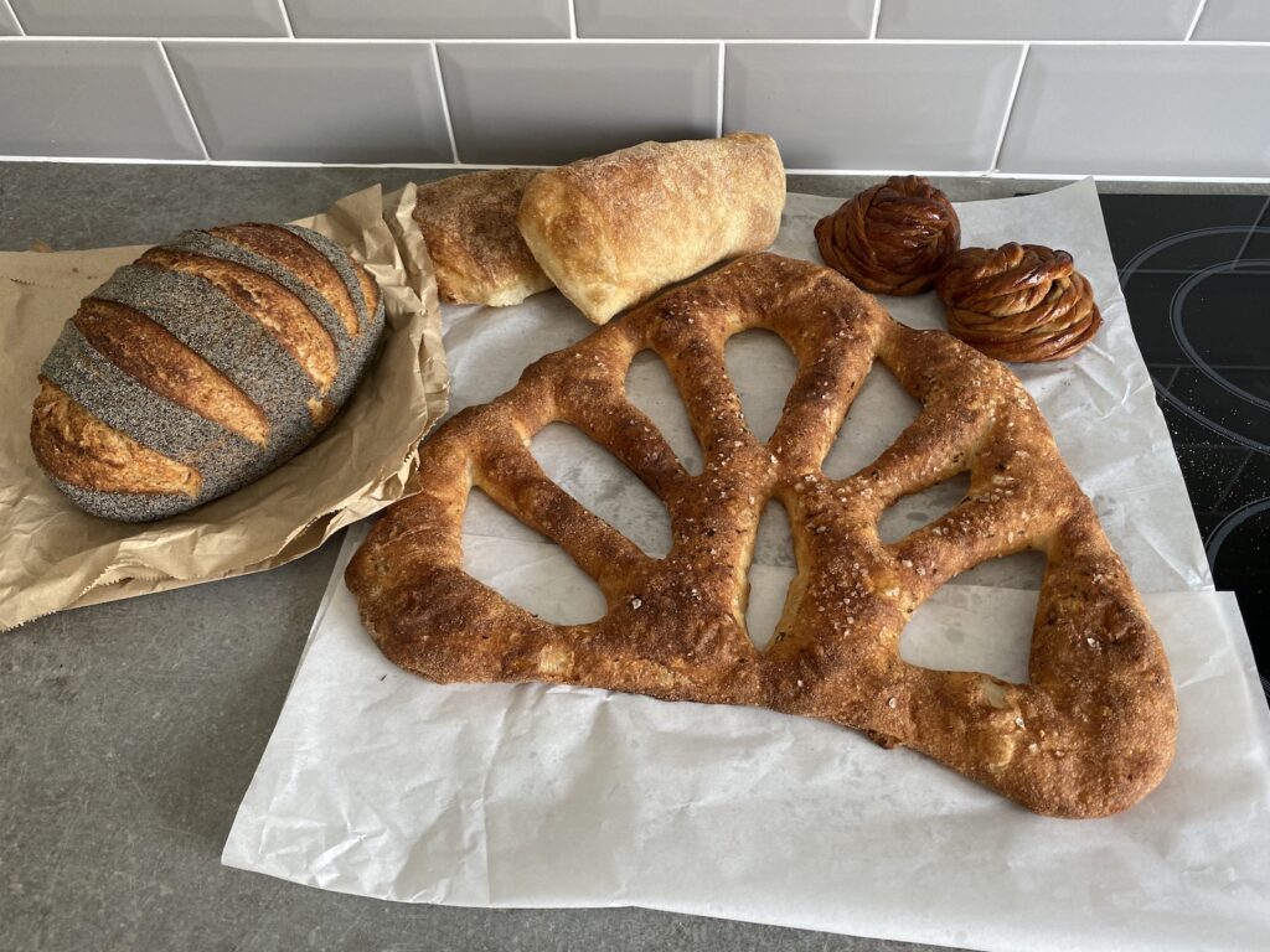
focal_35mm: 26
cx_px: 635
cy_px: 476
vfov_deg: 53.1
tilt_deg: -51.5
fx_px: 954
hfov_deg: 67.3
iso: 125
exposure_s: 1/114
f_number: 1.8
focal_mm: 4.25
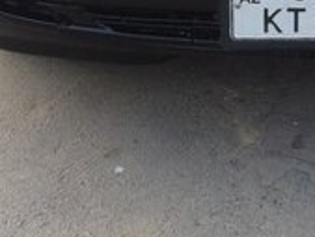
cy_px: -79
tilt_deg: -18.6
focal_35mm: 113
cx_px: 317
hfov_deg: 17.0
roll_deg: +0.5
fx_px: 1029
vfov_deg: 12.7
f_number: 2.2
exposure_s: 1/134
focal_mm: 4.15
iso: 32
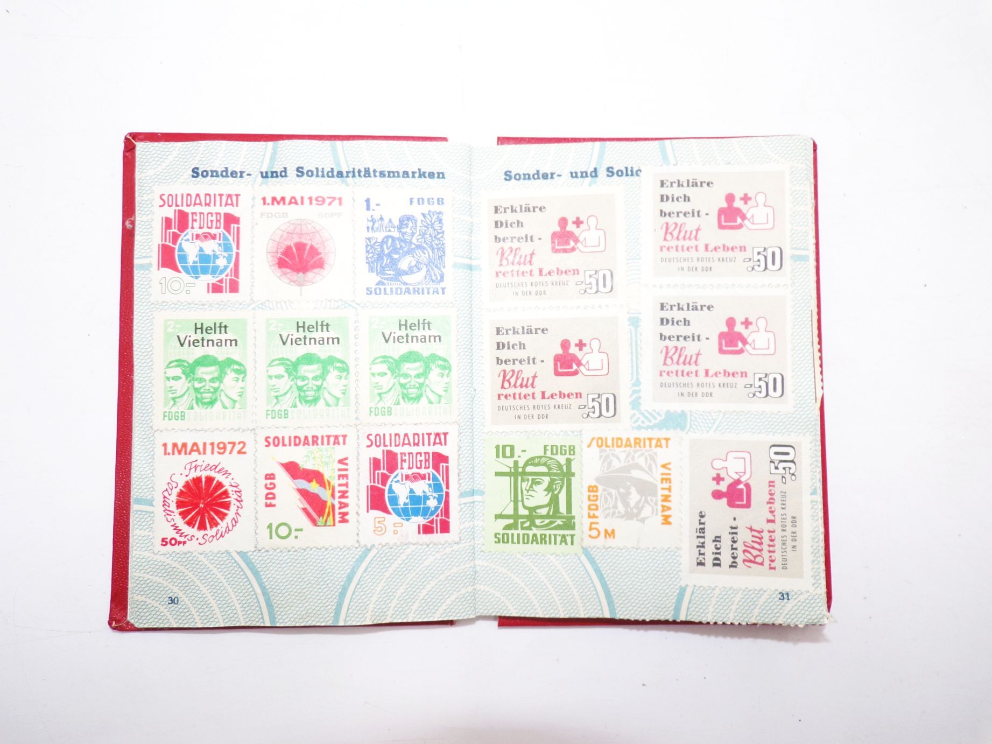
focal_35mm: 24
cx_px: 496
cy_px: 372
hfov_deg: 71.6
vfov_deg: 56.8
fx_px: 688
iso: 80
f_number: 4.4
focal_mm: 4.3
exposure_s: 1/34
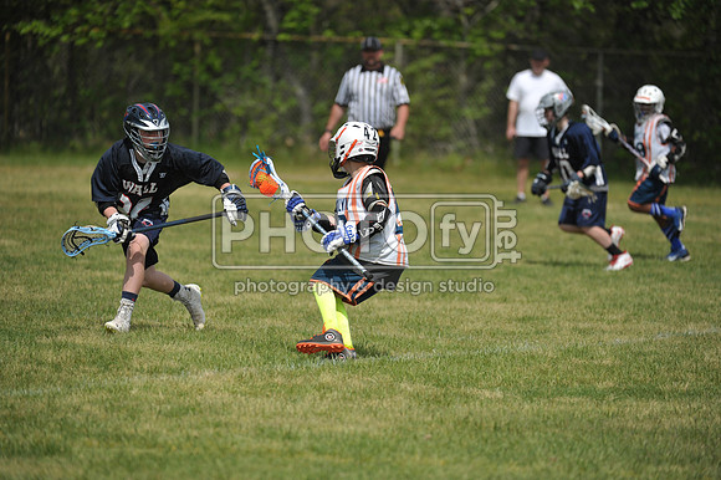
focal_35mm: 270
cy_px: 240
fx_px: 5404
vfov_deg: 5.1
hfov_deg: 7.6
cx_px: 360
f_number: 4
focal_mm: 270
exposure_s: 1/6400
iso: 640
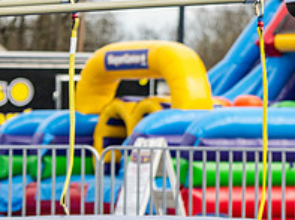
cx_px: 322
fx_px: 2535
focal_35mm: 298
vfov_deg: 4.9
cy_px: -65
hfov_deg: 6.6
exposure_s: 1/1000
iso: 125
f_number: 3.5
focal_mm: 105
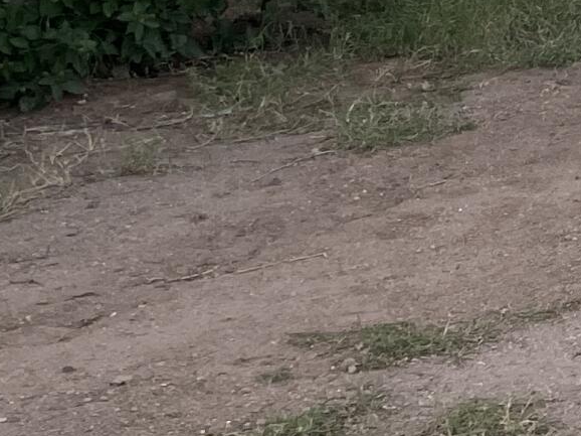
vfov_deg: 10.0
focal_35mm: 135
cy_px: -489
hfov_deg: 12.6
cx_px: 1210
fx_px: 2265
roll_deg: +0.5
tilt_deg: -0.6
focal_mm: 4.2
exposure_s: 1/193
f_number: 1.6
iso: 32
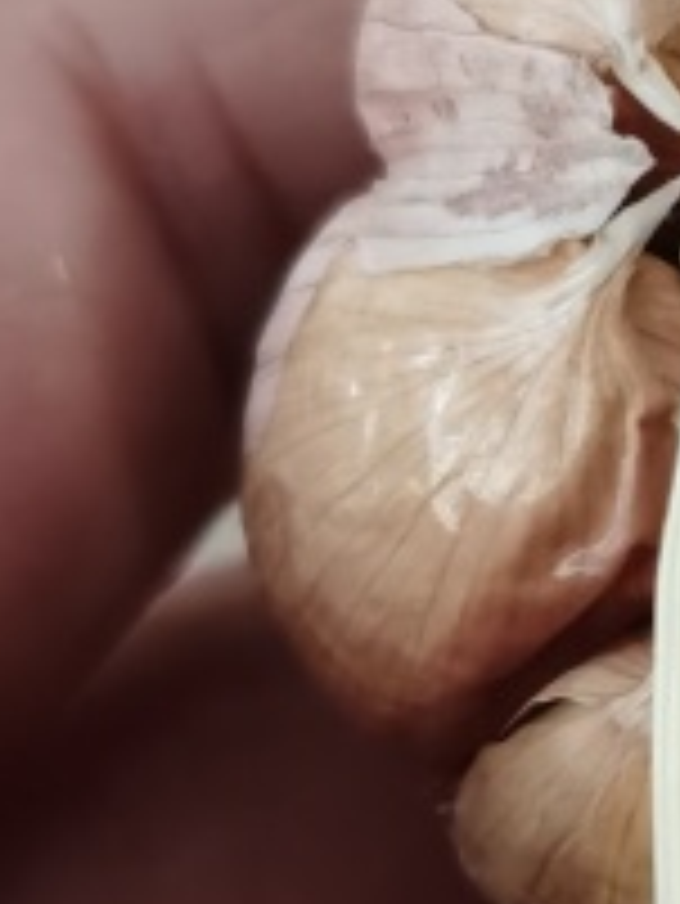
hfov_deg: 10.1
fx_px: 3742
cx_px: 964
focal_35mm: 143
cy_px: 663
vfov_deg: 13.8
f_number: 1.6
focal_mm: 5.56
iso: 500
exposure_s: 1/33.3
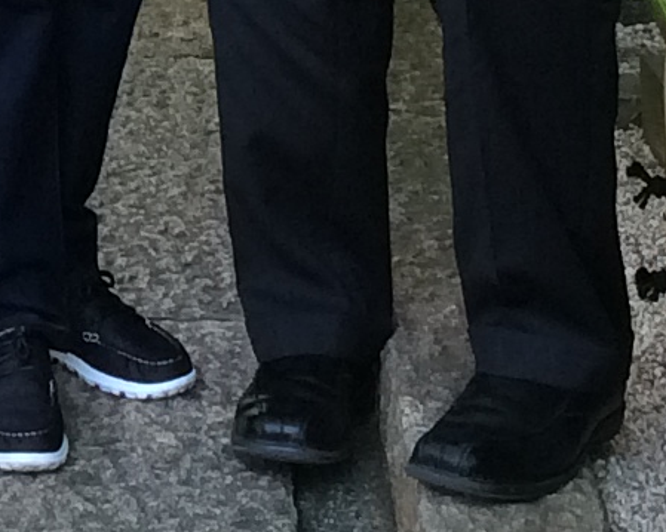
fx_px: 4198
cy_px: -1137
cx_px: -248
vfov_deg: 6.5
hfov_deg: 8.9
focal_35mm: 213
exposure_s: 1/120
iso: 64
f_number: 2.2
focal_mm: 4.12
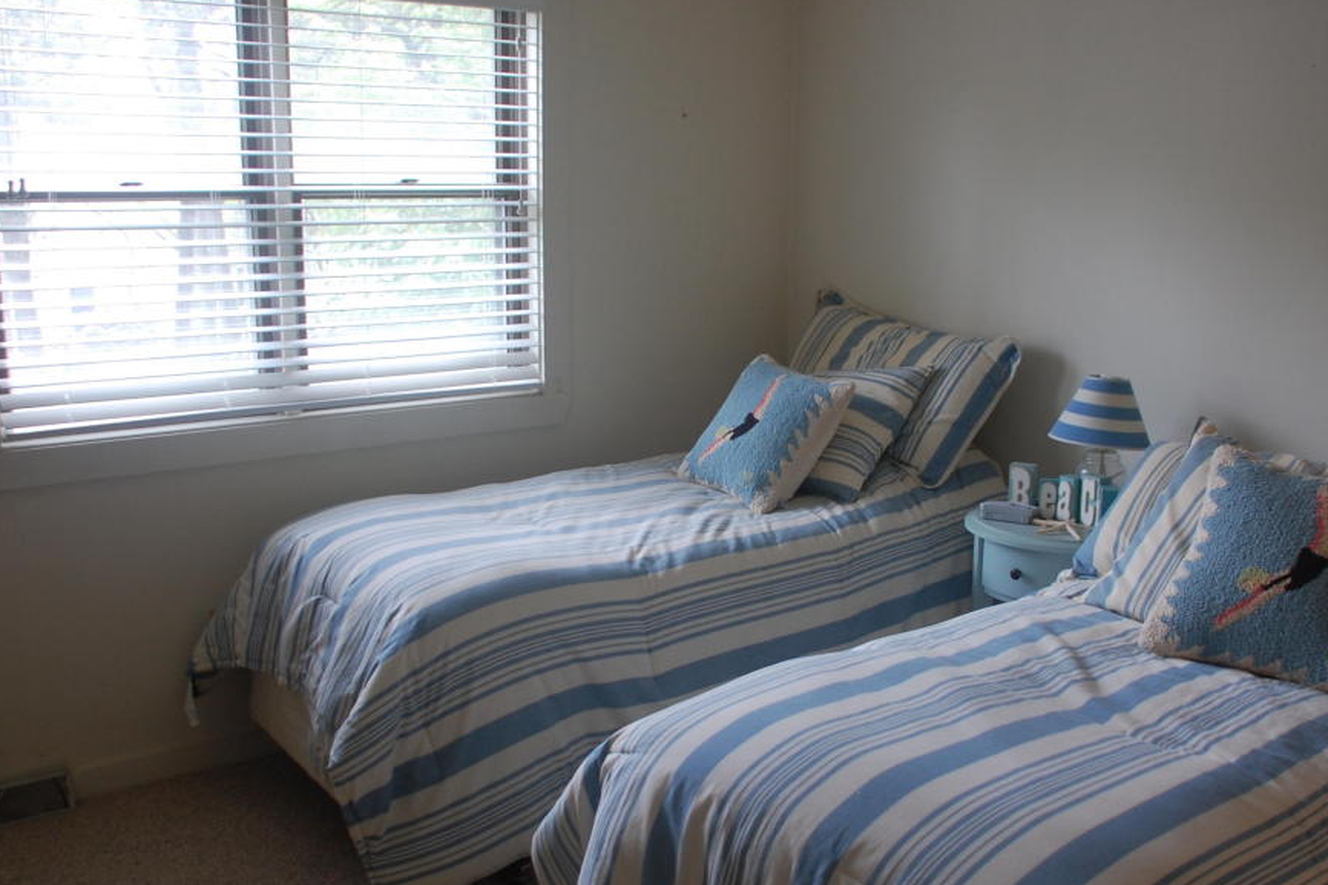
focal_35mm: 40
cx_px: 729
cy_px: 485
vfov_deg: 33.4
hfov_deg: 48.4
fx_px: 1475
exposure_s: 1/50
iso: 400
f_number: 3.8
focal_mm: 20
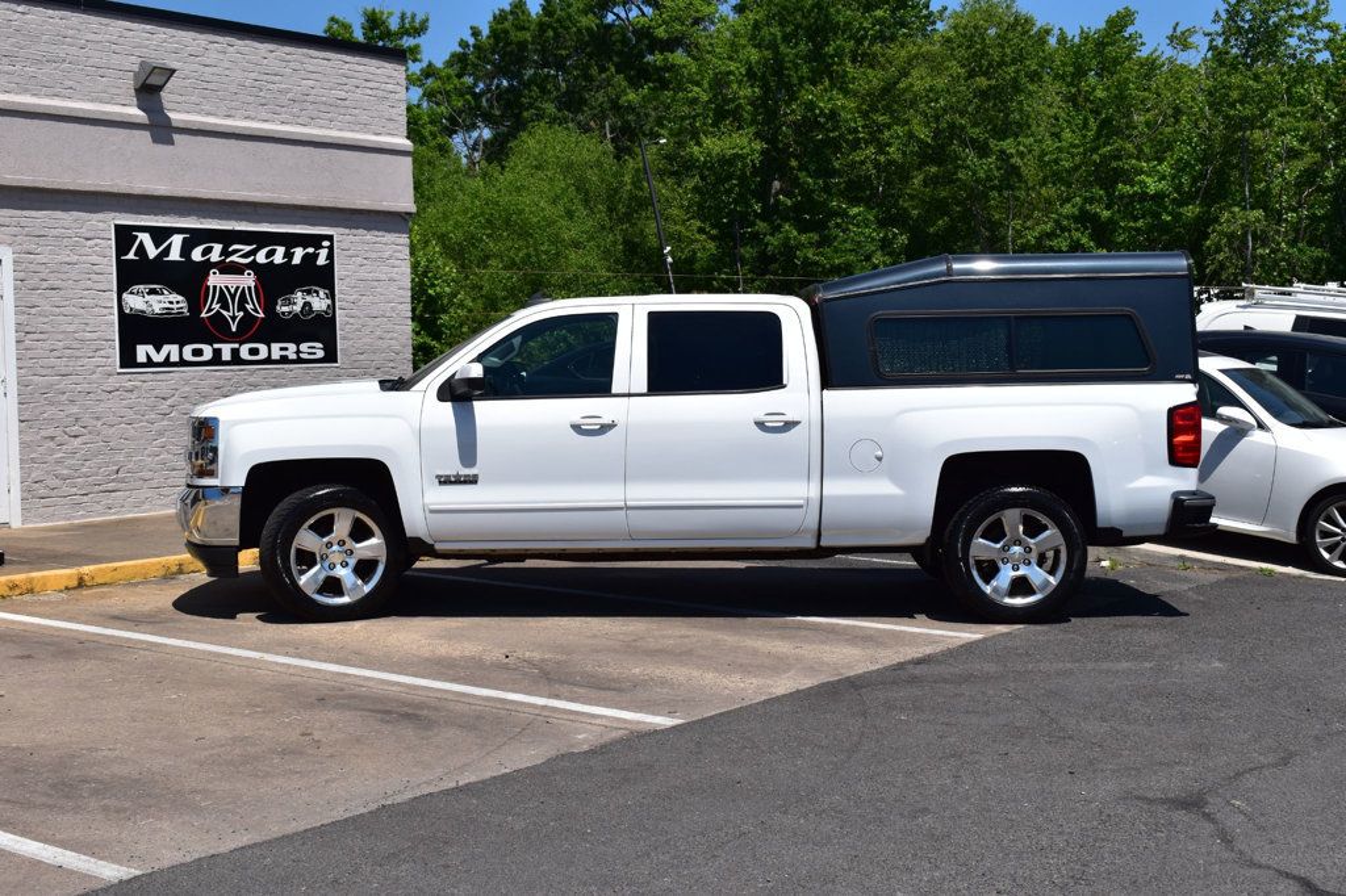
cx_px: 673
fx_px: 1794
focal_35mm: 48
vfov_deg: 28.1
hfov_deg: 41.1
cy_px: 448
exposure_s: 1/500
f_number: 11
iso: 200
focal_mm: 32
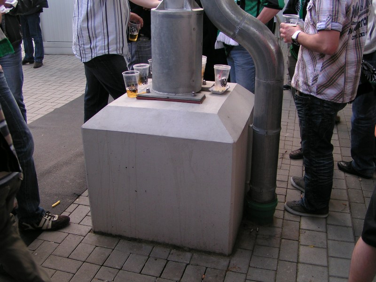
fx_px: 413
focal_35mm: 38
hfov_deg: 49.0
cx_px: 188
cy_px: 141
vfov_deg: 37.7
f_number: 3.5
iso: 50
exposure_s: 1/60
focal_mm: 5.8
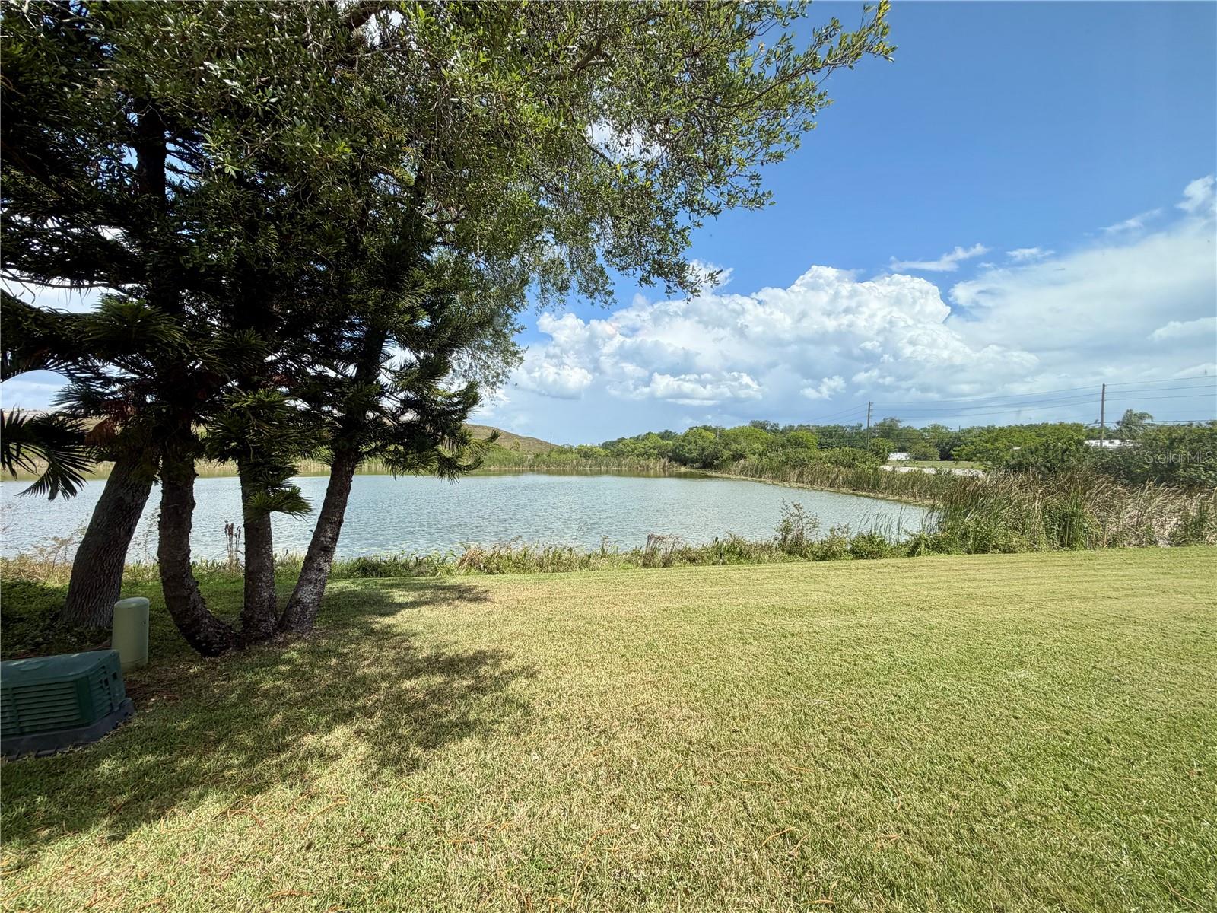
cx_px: 608
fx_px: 492
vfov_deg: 85.7
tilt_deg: -0.9
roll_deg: +0.2
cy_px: 456
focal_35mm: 14
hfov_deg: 102.1
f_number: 2.2
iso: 32
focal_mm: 2.22
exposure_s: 1/770
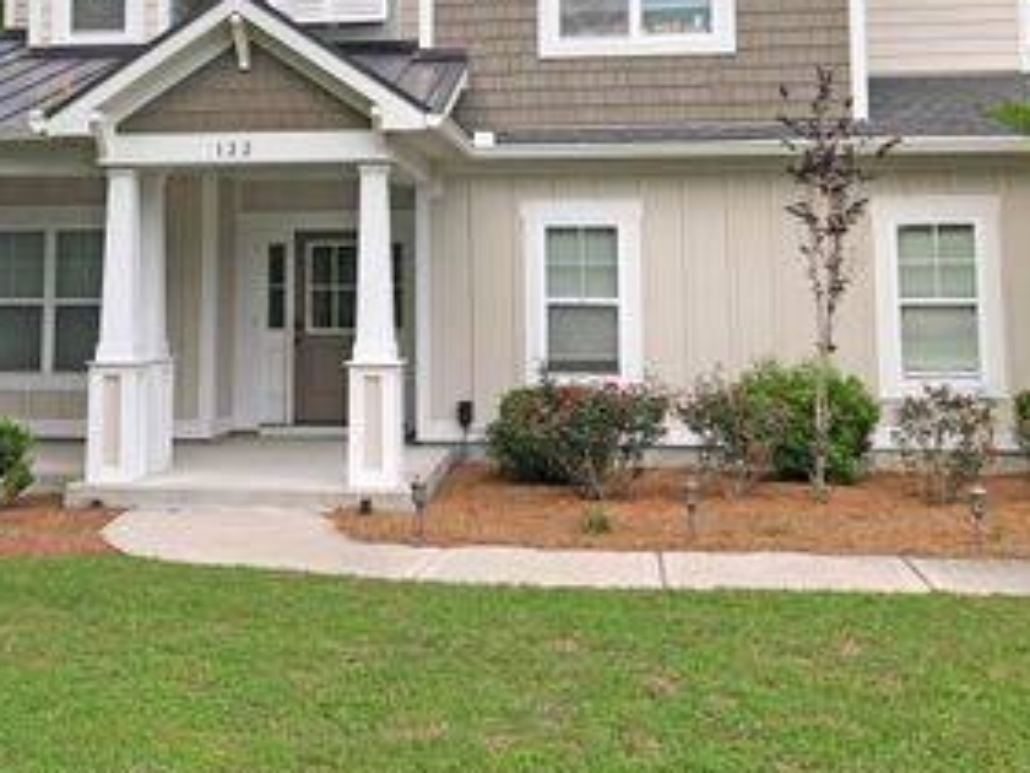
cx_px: 405
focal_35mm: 50
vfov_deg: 28.4
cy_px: 134
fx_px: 1488
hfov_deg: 38.0
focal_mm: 3.99
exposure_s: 1/333
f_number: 1.8
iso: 20
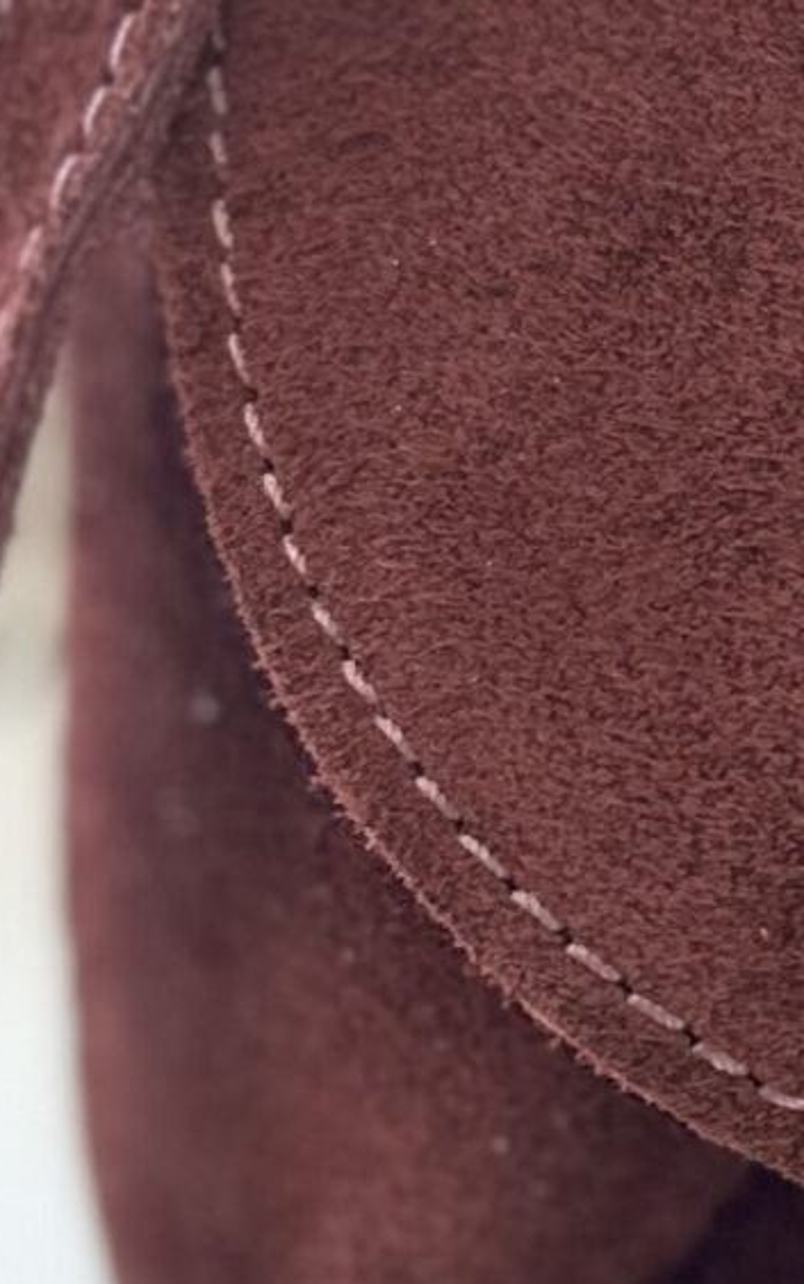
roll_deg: -0.4
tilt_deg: -18.0
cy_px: 965
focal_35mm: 125
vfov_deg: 16.6
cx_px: 1697
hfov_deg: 9.7
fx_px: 4378
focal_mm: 5.7
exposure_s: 1/100
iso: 100
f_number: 1.5
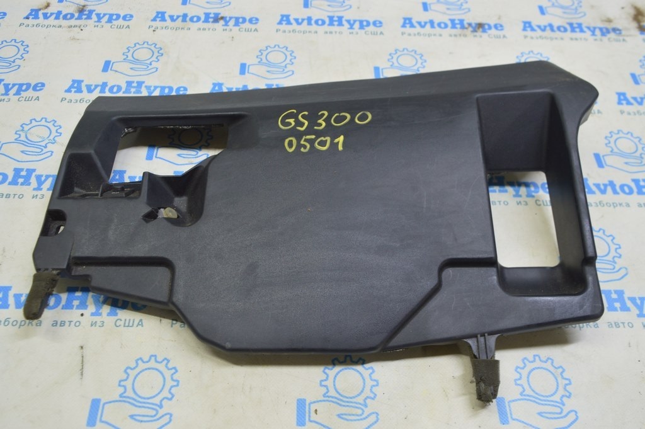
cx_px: 322
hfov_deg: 57.3
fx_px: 591
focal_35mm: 33
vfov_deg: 39.9
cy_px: 214
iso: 400
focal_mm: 22
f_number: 5.6
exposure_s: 1/20
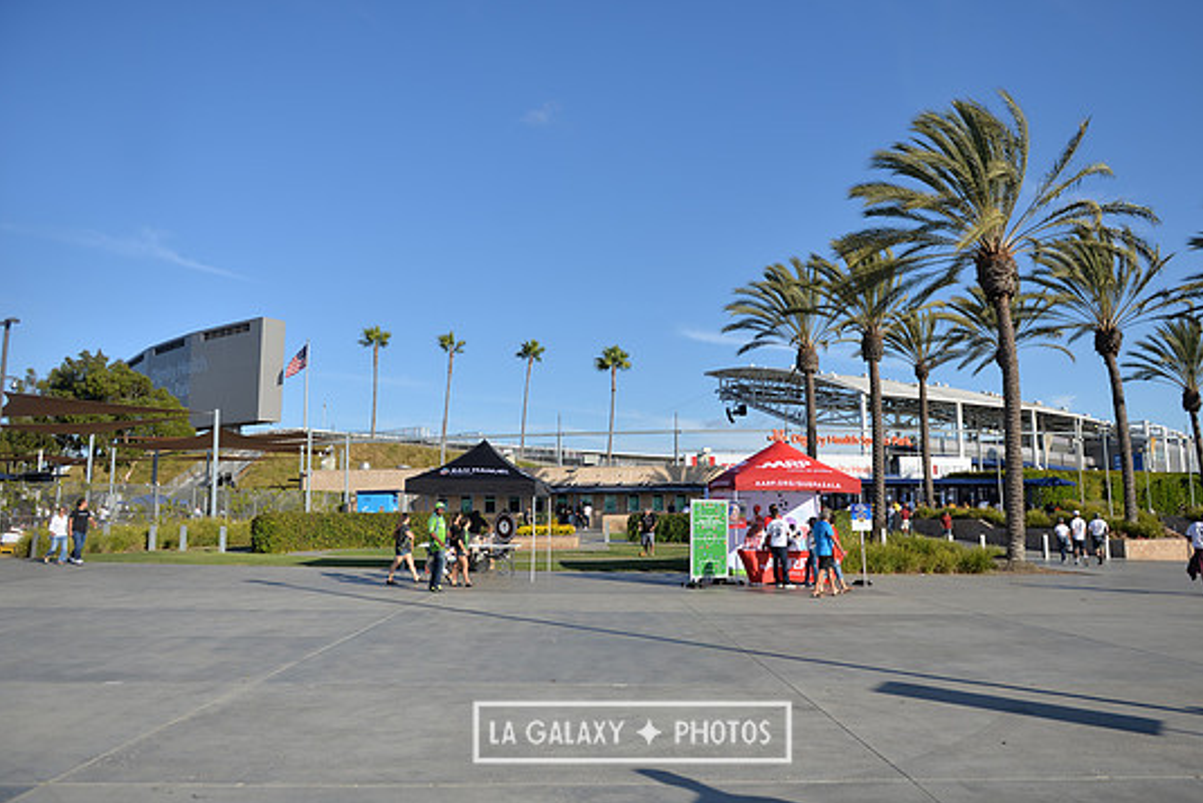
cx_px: 632
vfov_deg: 49.6
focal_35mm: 26
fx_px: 869
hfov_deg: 69.3
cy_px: 395
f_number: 2.8
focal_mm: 24
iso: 100
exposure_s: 1/2500
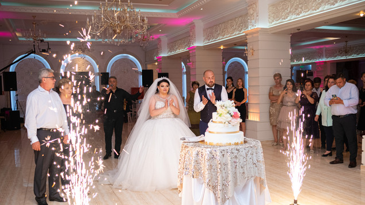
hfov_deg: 54.0
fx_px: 358
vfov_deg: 31.9
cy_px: 120
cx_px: 184
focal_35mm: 37
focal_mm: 23
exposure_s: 1/125
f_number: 2
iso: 640
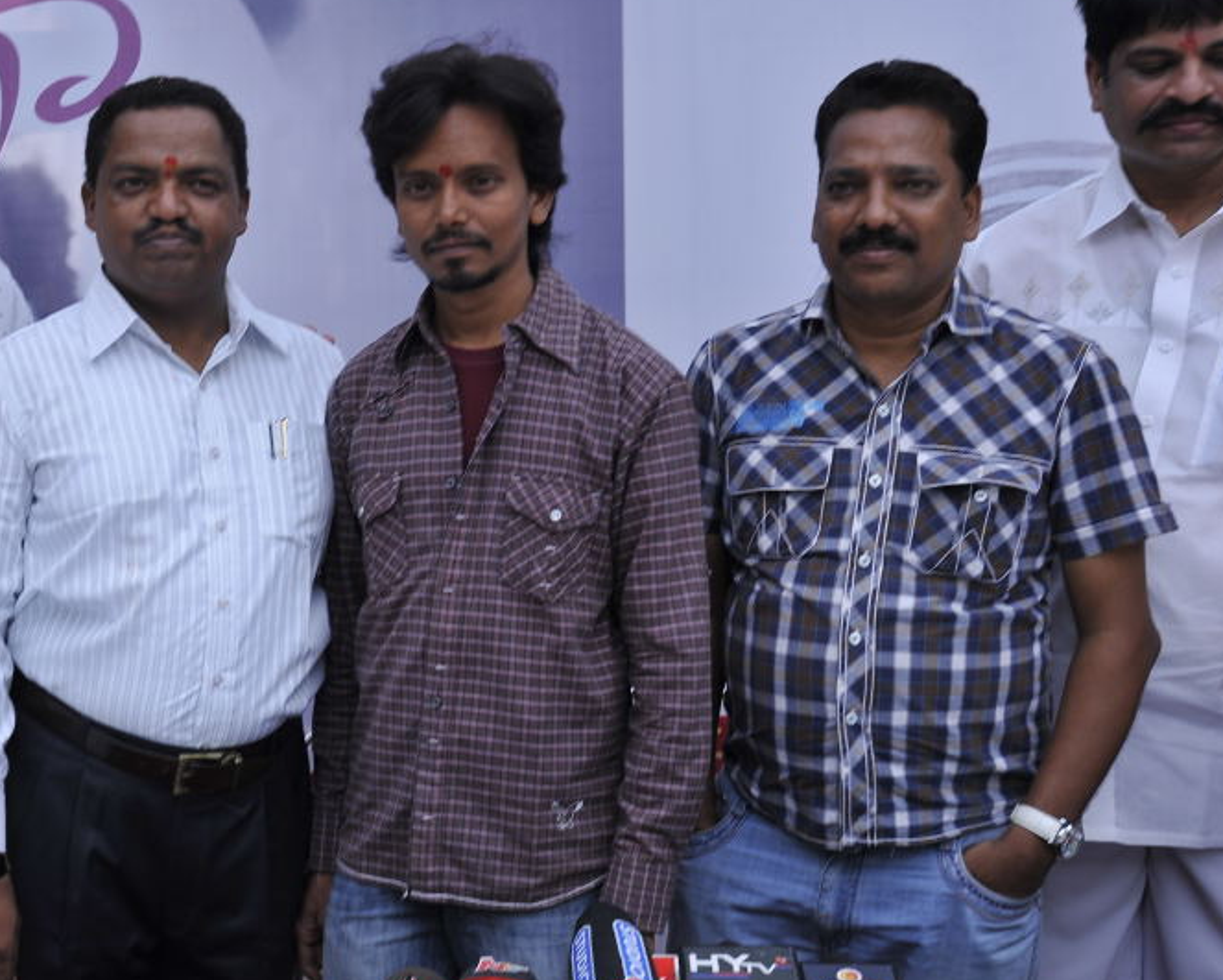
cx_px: 347
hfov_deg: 33.6
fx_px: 1992
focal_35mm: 55
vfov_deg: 27.6
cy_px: 512
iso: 250
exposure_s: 1/160
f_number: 5.6
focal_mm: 38
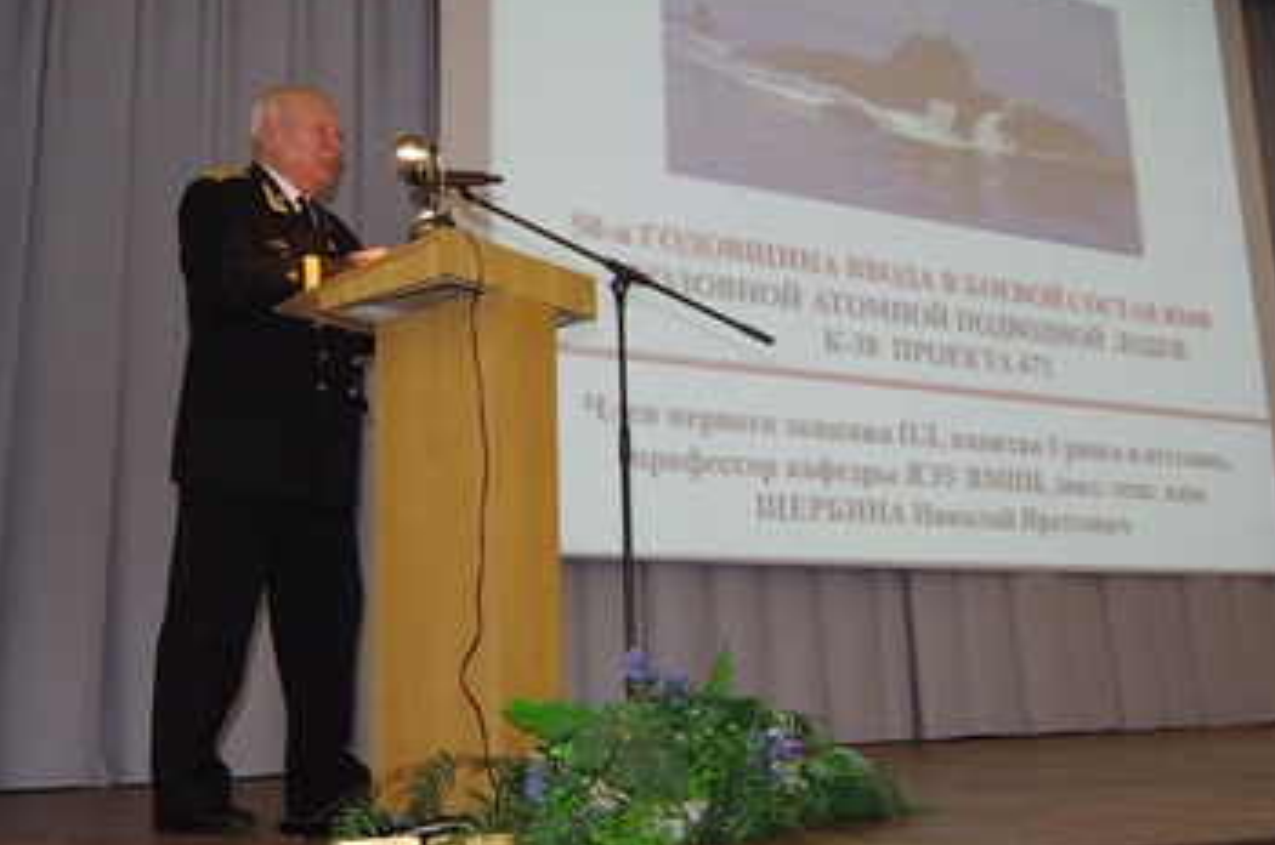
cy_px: 353
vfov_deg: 33.2
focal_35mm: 40
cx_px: 667
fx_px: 1414
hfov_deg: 48.5
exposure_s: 1/45
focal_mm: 19
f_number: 4
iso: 3200
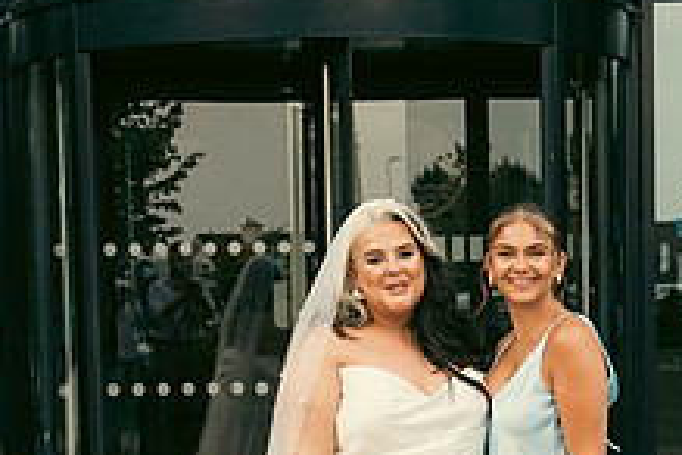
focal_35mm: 106
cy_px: 432
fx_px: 2008
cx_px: 430
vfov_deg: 12.8
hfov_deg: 19.2
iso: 160
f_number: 5
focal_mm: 40
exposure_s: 1/250
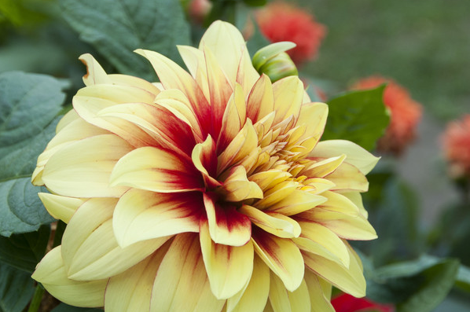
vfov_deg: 9.8
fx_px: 1825
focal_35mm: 140
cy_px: 173
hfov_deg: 14.7
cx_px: 245
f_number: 7.1
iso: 400
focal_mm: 62
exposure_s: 1/250
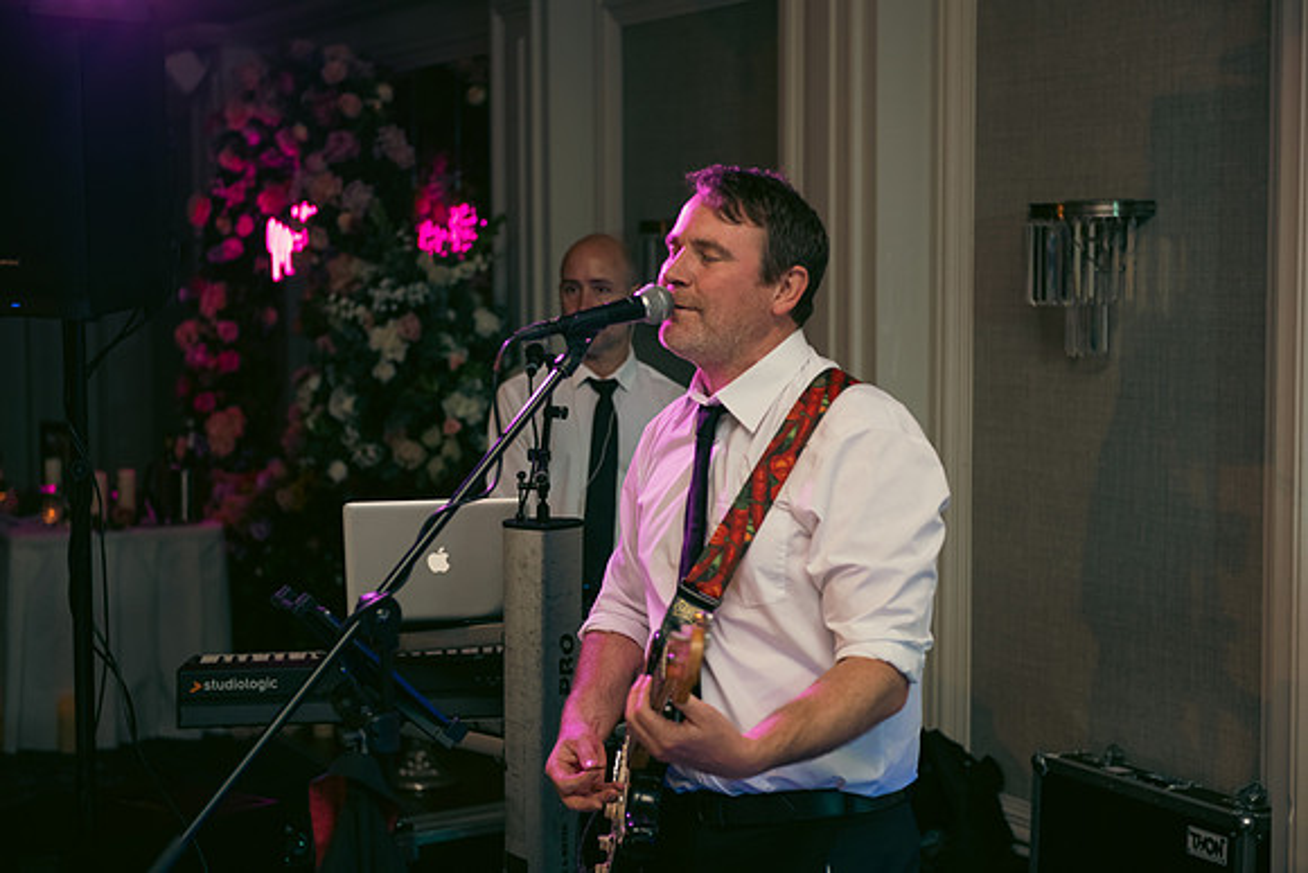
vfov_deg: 20.6
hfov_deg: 30.5
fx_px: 2398
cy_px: 436
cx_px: 654
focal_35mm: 66
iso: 640
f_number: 3.5
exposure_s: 1/160
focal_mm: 66
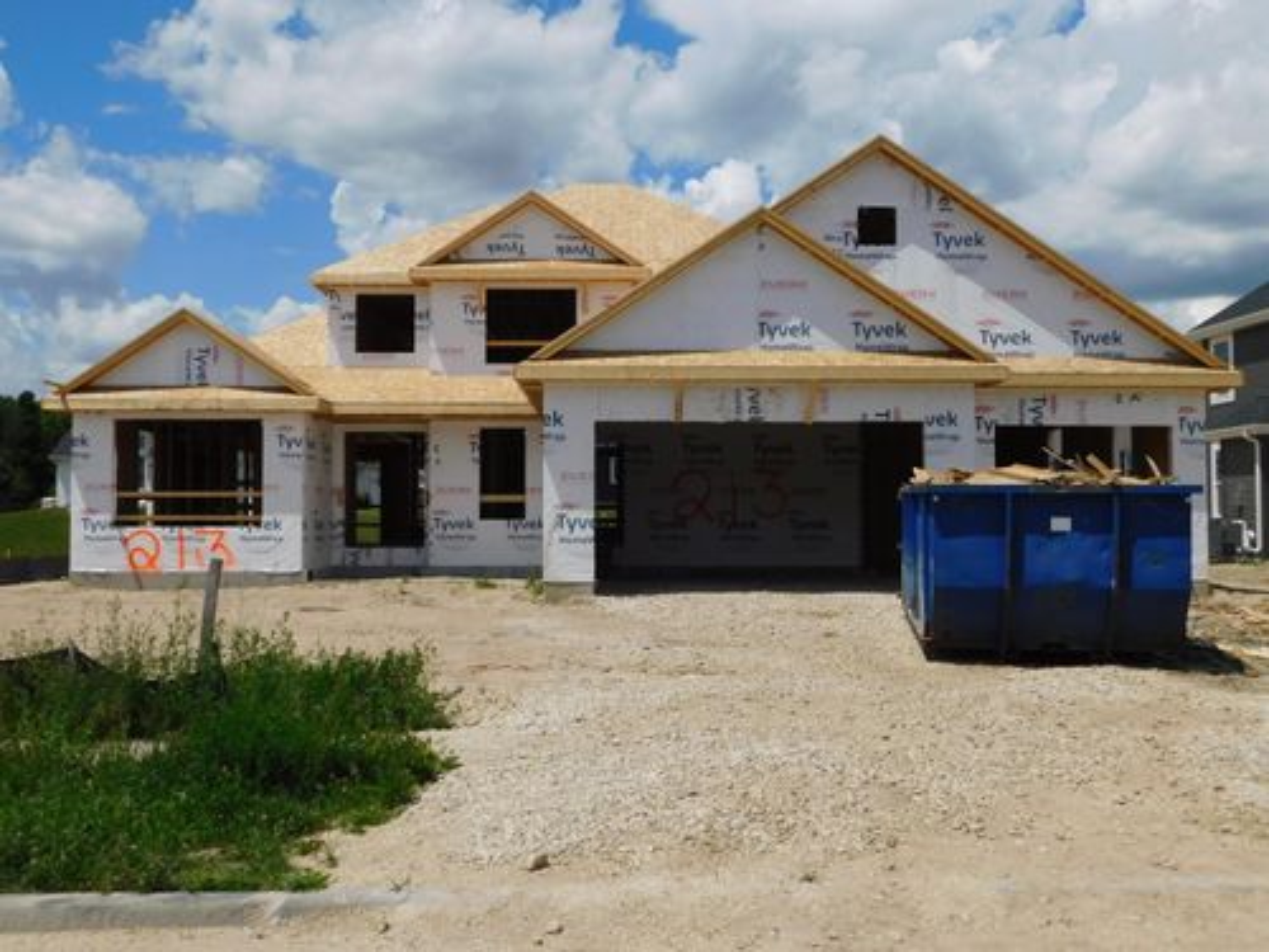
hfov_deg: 51.4
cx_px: 634
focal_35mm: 36
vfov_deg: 39.7
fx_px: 1320
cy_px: 476
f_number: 7
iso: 125
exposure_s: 1/800
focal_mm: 6.3
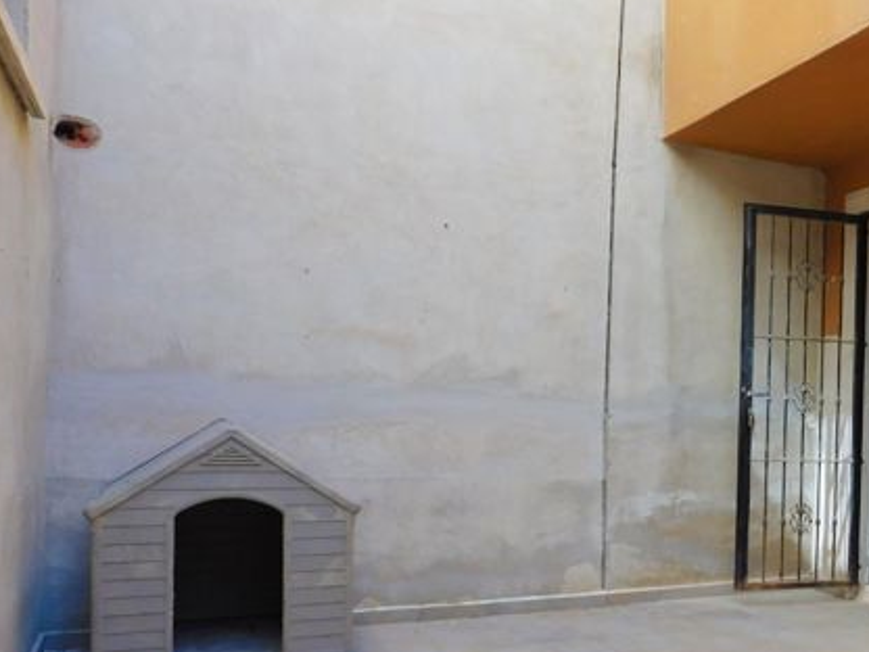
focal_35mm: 39
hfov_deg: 45.1
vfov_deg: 36.5
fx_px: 979
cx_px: 715
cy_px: 433
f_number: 3
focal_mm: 4
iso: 125
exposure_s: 1/320
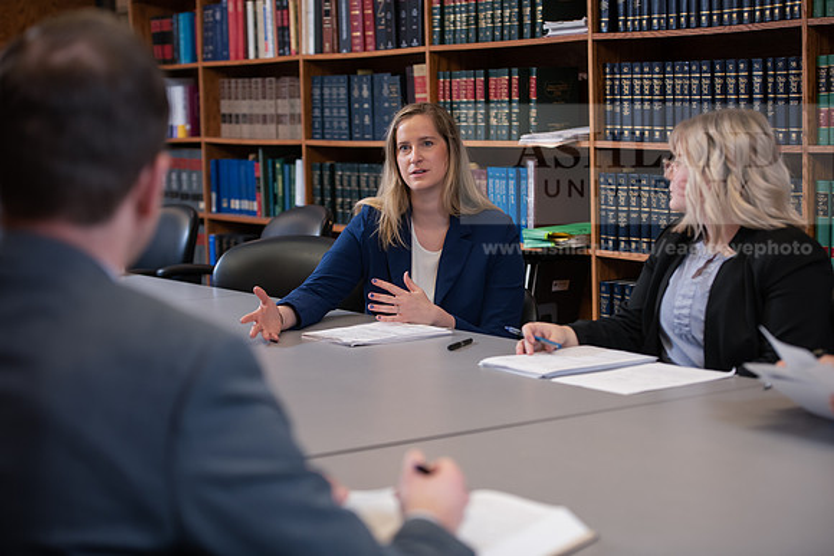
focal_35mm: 70
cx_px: 417
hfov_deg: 28.8
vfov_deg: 19.5
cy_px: 278
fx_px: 1622
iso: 800
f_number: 3.2
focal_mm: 70
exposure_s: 1/160
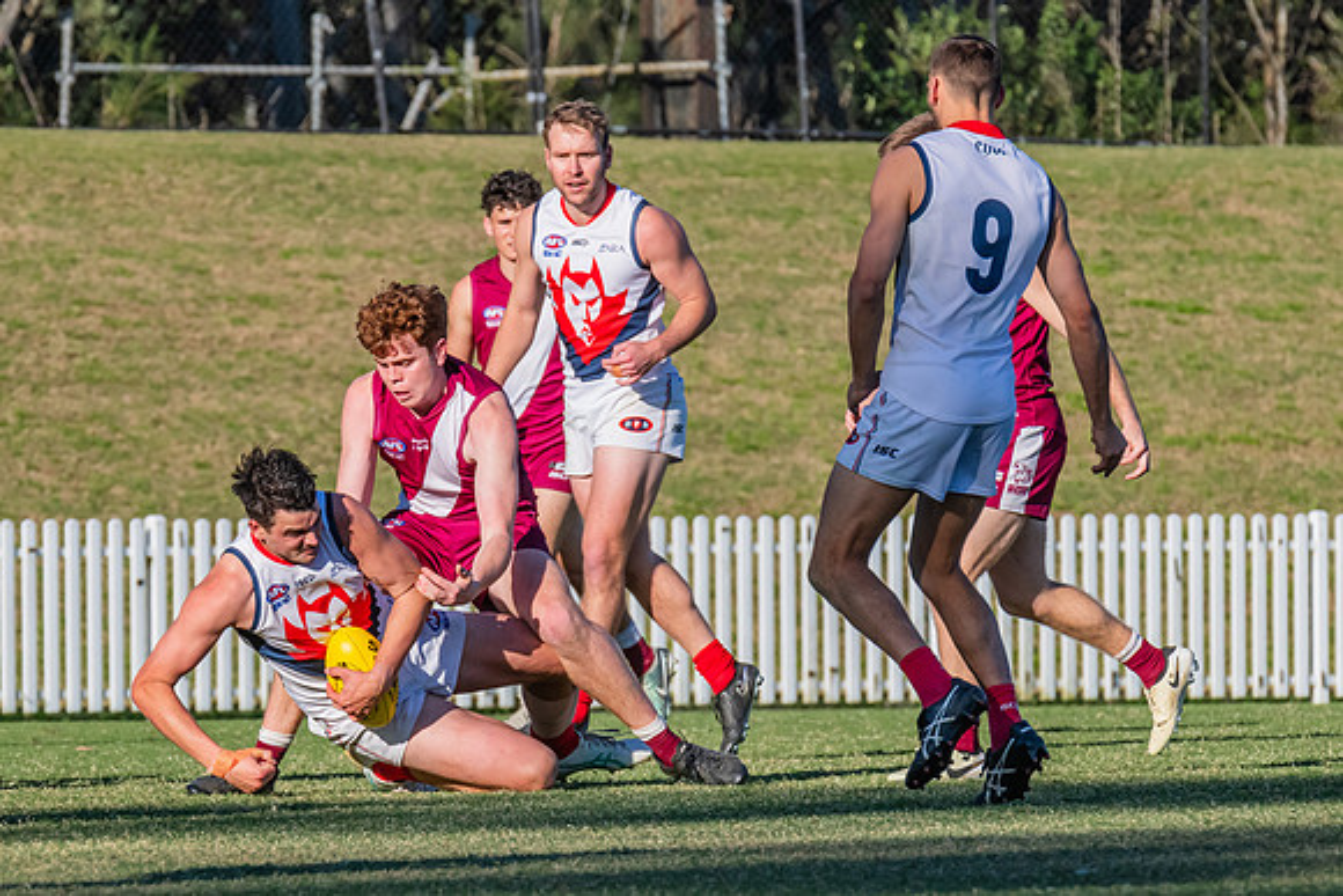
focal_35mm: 589
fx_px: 21979
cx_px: 486
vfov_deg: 2.3
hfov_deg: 3.5
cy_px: 484
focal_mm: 360
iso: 800
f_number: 13
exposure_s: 1/1250
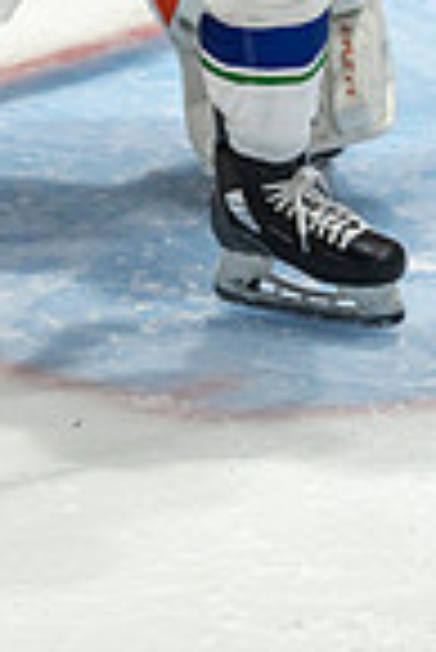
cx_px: 40
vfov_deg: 1.1
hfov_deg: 0.7
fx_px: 33798
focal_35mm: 1865
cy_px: -135
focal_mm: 600
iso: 1600
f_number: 4
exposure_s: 1/640
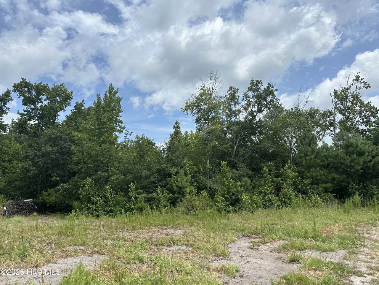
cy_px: 142
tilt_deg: +8.5
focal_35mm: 24
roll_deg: +1.5
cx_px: 190
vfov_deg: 56.8
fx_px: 263
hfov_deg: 71.6
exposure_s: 1/5525
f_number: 1.78
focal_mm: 6.86
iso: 80
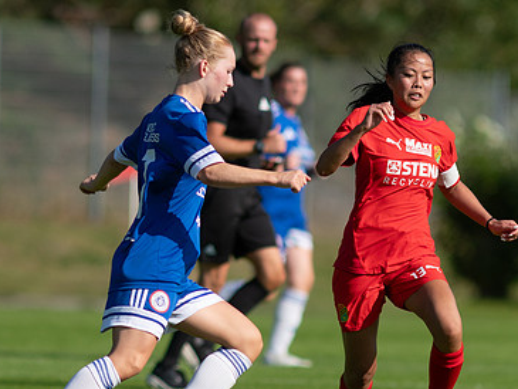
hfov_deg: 2.2
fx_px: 13727
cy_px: 241
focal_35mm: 917
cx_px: 369
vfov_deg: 1.6
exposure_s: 1/3200
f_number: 3.2
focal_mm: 300
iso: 125
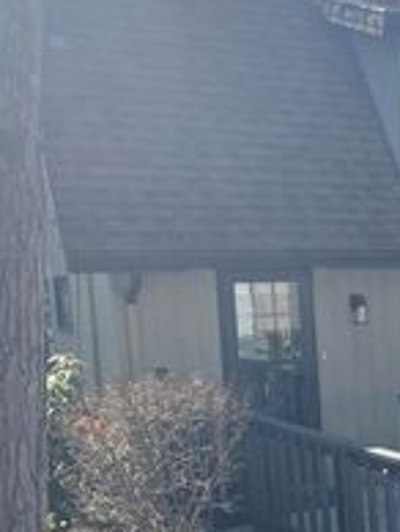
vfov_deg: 28.6
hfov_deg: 19.6
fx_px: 1030
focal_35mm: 67
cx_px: 573
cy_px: 391
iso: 32
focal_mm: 4.2
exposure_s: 1/1289
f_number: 1.6
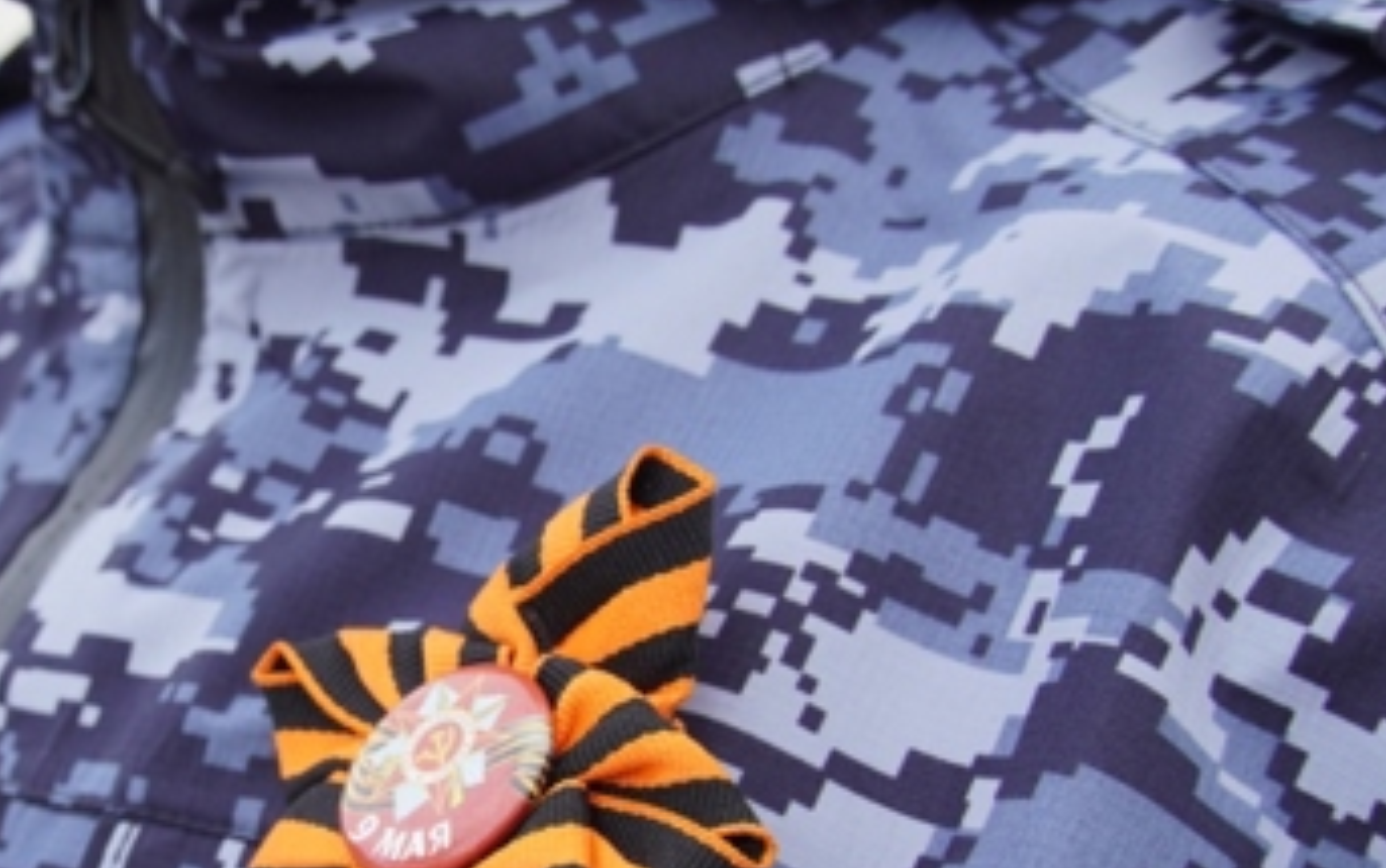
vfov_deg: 14.4
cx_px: 240
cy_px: 707
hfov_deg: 22.6
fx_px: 3407
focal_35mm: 90
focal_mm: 27
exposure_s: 1/80
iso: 100
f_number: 5
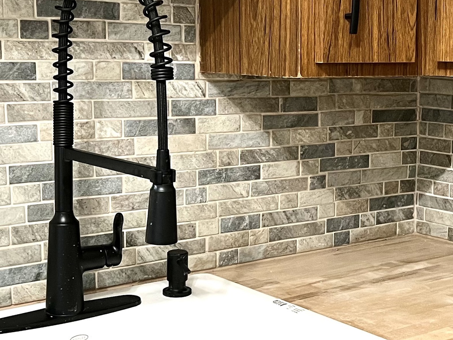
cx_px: 323
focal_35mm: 67
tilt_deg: -9.5
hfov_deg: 28.7
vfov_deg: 21.9
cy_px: 184
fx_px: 877
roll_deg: -0.5
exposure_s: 1/60
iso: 320
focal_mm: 5.7
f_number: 1.5
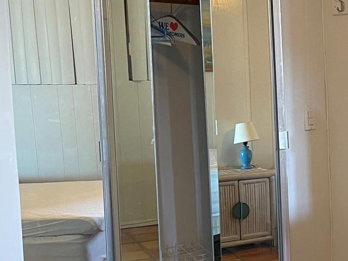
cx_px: 439
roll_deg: +0.4
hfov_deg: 22.6
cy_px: 138
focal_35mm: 78
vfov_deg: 18.9
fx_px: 784
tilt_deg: -5.4
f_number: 1.6
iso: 250
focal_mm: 5.1
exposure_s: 1/60
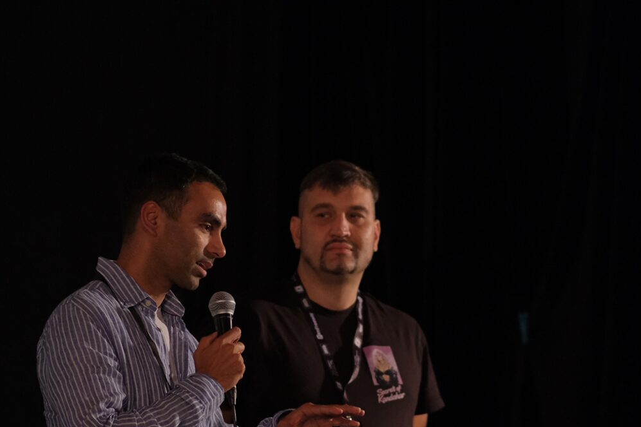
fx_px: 3436
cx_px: 321
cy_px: 385
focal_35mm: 193
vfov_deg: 7.1
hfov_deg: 10.7
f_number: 1.8
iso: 3200
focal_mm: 85
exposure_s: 1/100
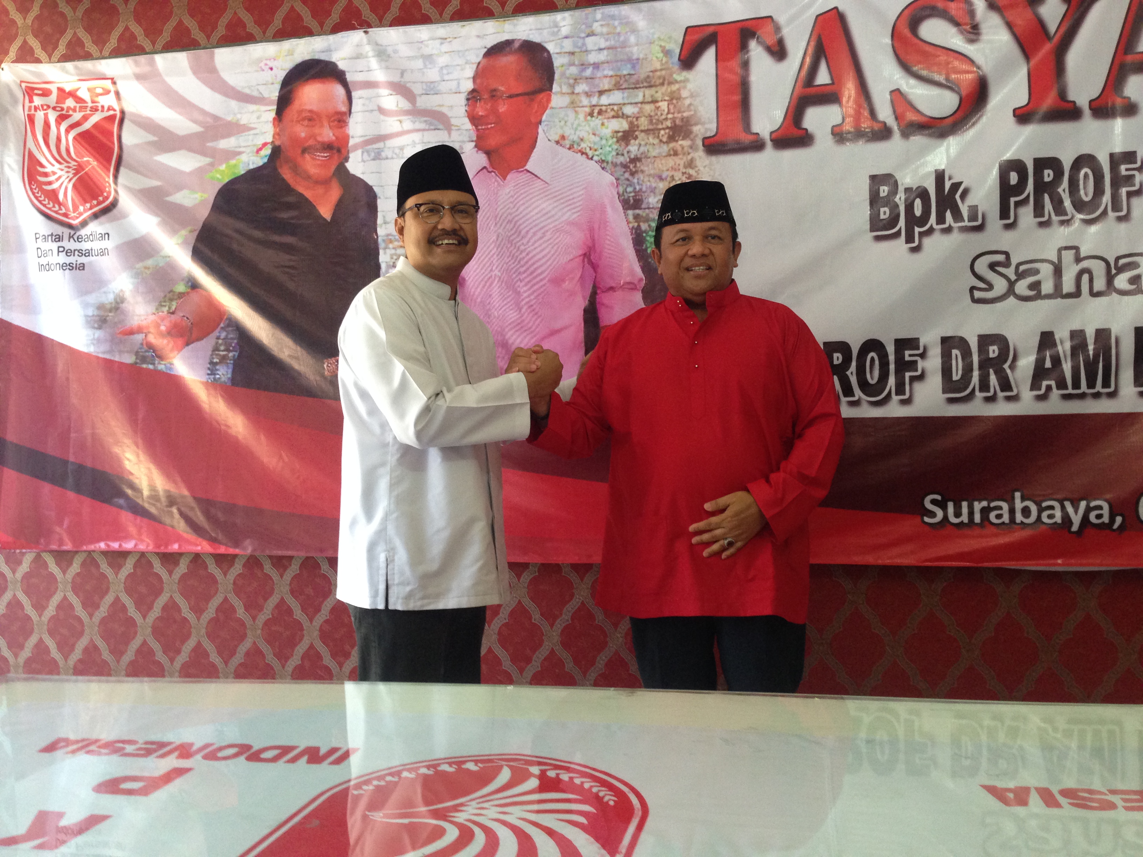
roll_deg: +0.5
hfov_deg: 55.4
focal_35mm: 33
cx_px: 572
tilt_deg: +1.3
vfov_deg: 42.9
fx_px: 1090
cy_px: 428
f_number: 2.4
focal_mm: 4.12
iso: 160
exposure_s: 1/20
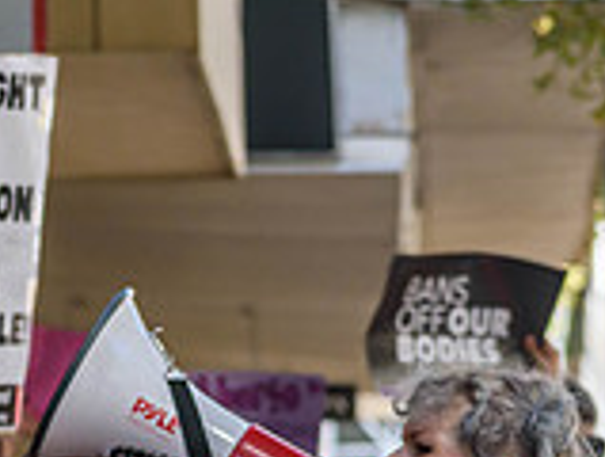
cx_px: 23
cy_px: 550
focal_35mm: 525
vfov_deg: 2.8
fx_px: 9196
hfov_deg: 3.8
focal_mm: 100
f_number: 5.6
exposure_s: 1/400
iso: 400
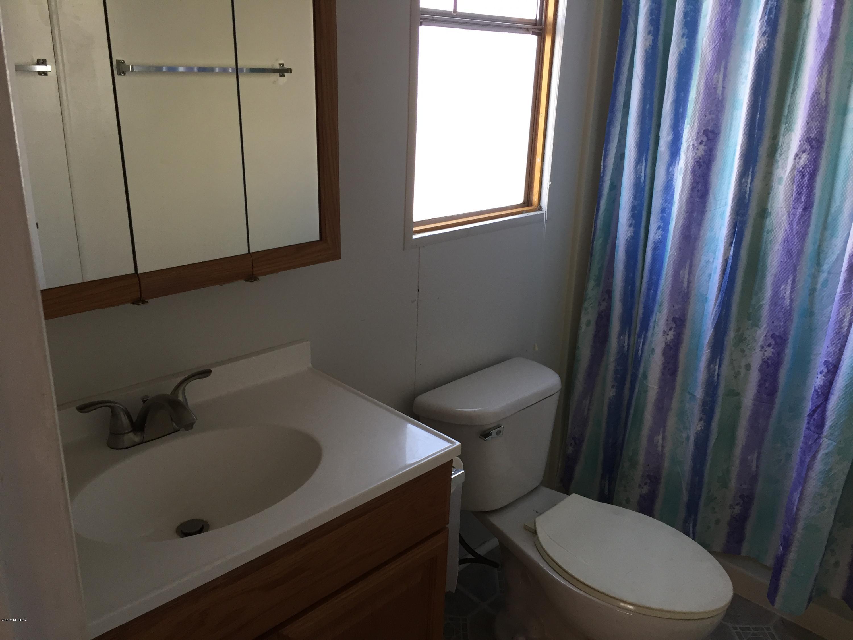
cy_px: 320
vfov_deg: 48.2
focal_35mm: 29
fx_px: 715
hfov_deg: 61.7
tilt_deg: -19.0
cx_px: 426
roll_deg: -1.5
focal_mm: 4.15
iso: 32
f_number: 2.2
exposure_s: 1/30
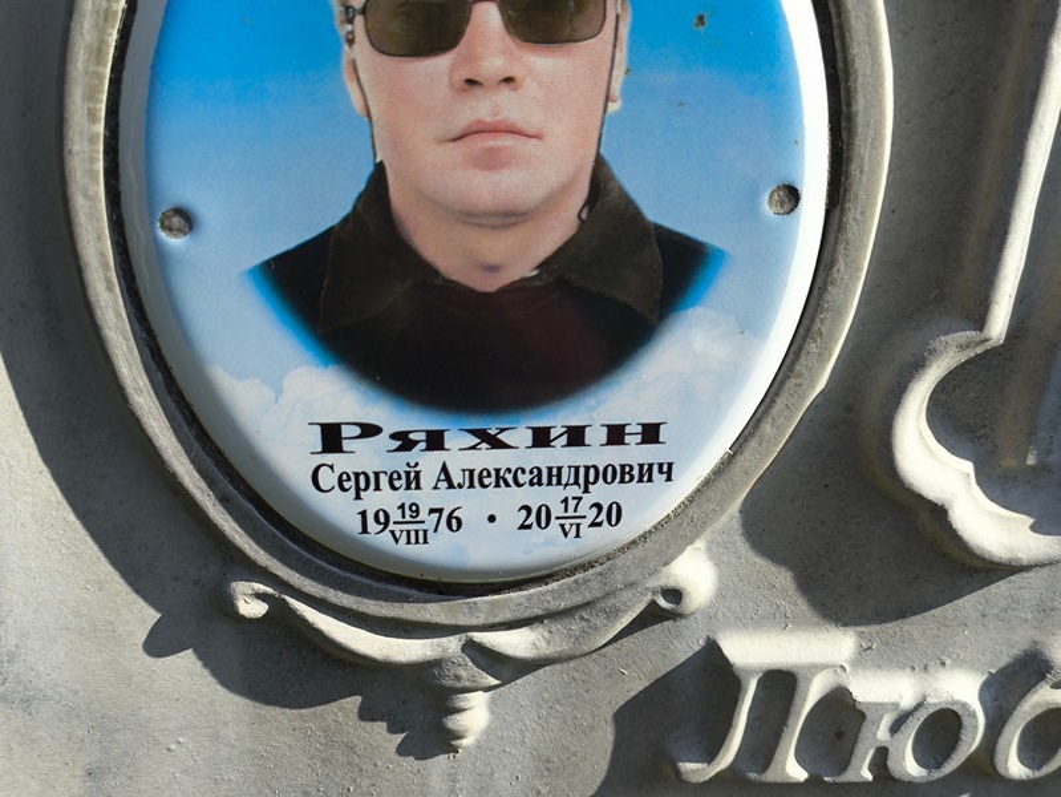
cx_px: 530
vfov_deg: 29.1
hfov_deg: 38.2
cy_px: 398
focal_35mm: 50
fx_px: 1533
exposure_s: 1/877
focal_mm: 4.71
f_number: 1.7
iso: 50
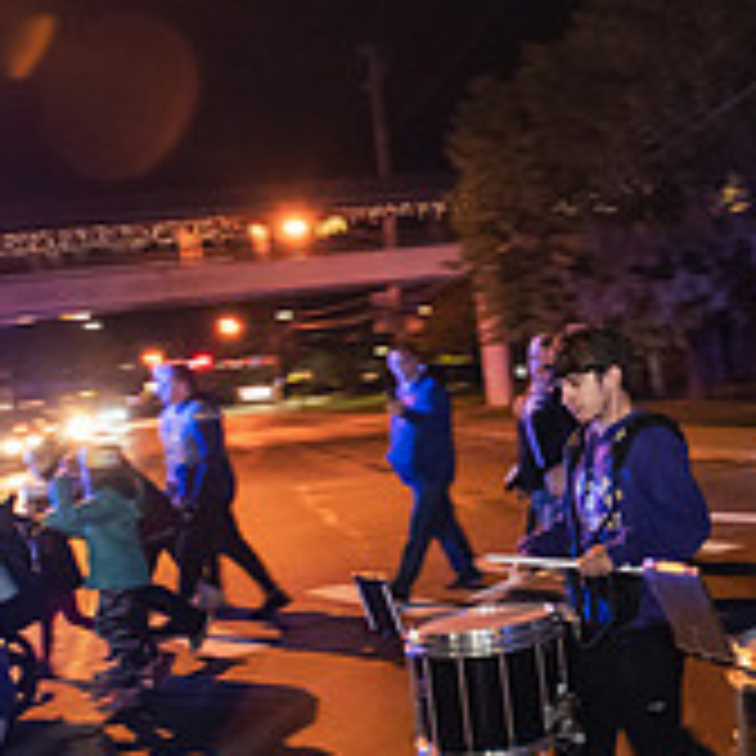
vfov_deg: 33.9
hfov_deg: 31.6
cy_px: 443
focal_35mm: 50
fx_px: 1235
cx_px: 747
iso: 5000
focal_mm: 17
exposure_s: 1/50
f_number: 3.5
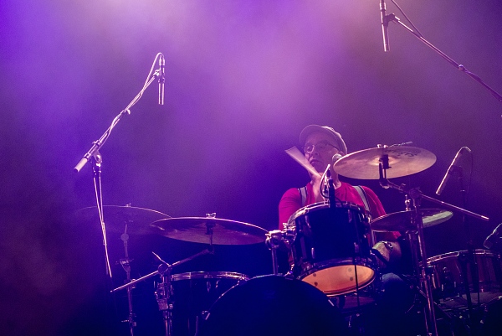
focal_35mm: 84
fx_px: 1172
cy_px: 196
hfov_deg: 24.2
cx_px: 258
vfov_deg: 16.3
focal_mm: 70
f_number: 2.8
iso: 2000
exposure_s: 1/80
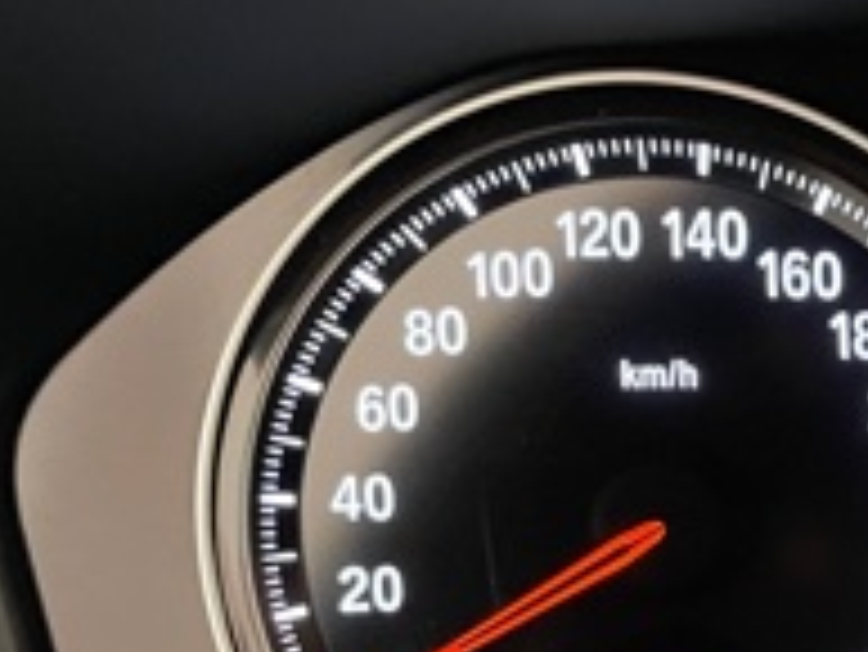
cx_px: 1169
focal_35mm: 86
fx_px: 2158
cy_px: 648
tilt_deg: -24.9
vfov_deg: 16.8
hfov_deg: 20.5
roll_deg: -0.3
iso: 640
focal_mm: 4.2
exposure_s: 1/25
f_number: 1.6
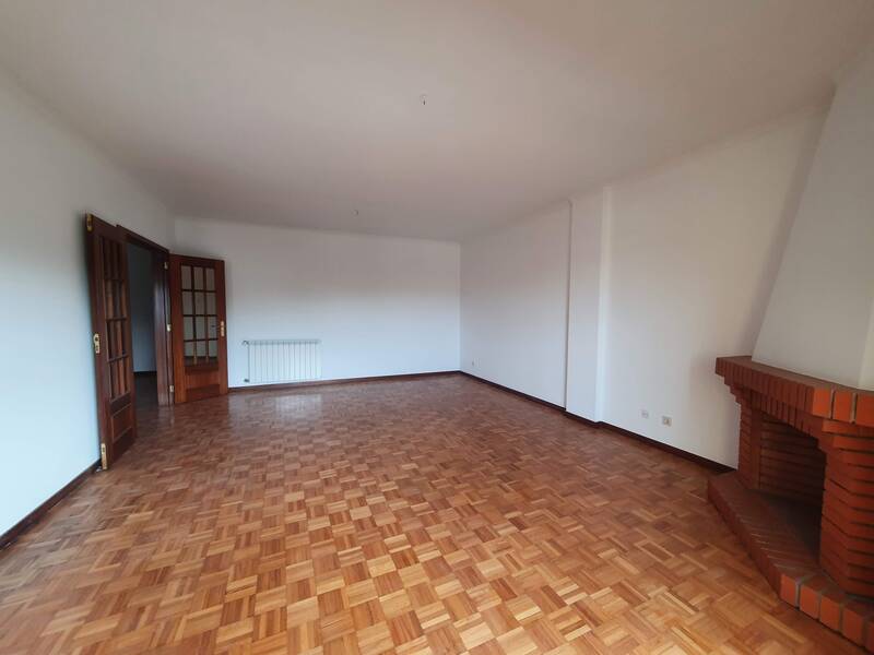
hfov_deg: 106.2
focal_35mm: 13
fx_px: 328
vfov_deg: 89.9
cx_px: 437
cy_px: 328
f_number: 2.2
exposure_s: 1/50
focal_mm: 1.8
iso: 125
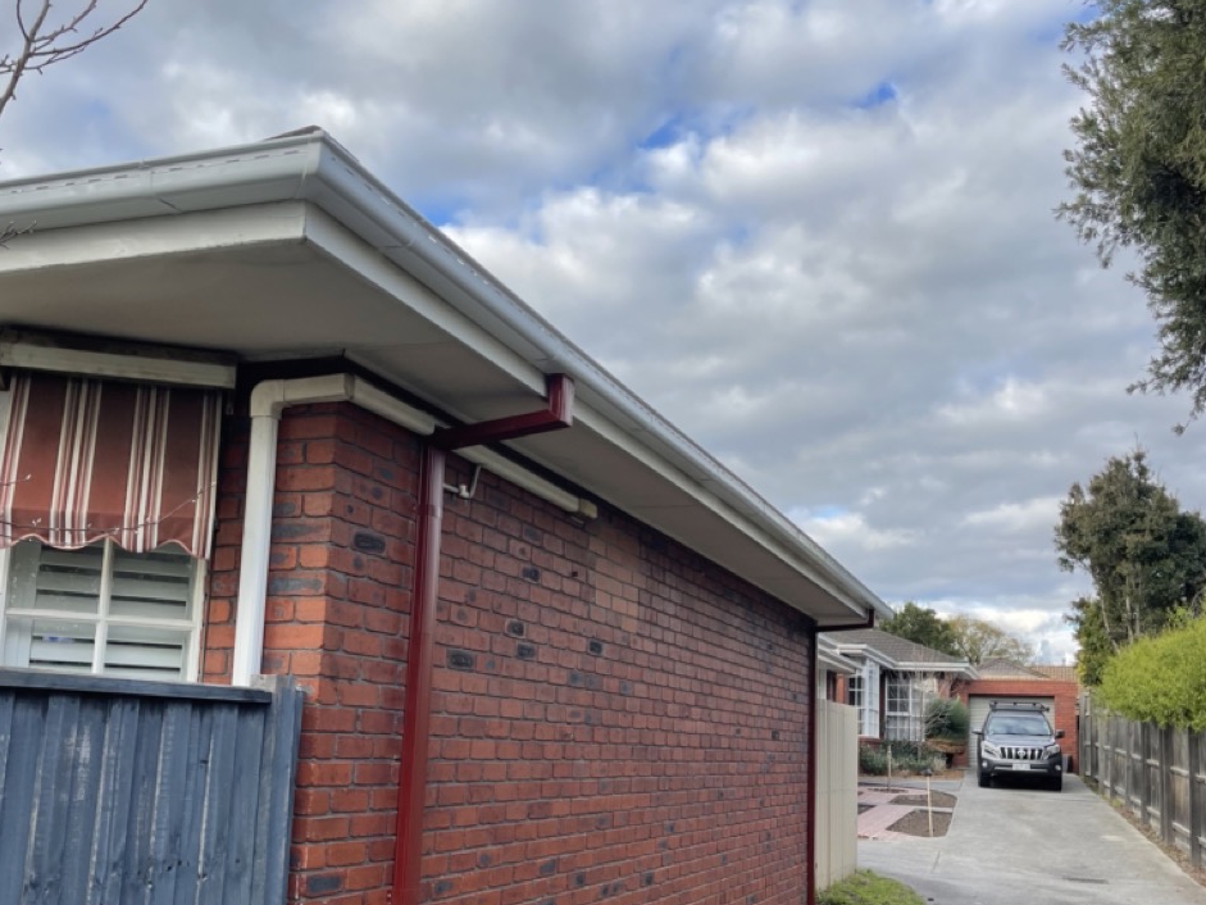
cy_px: 565
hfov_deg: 54.0
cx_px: 602
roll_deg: -1.1
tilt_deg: +8.0
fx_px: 1185
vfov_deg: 41.5
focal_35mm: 34
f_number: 1.6
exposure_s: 1/770
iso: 32
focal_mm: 5.1
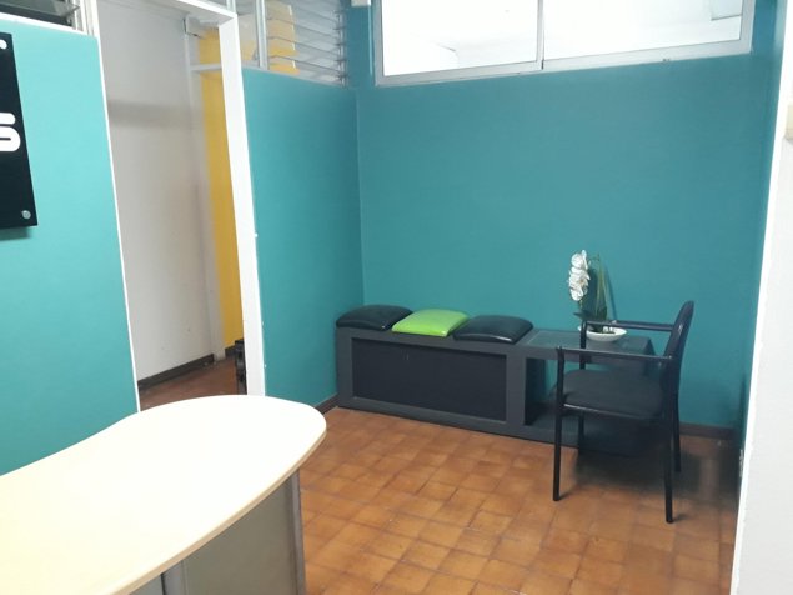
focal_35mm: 27
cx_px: 396
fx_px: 618
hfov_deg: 65.3
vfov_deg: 51.3
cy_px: 298
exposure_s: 1/17
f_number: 1.9
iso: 400
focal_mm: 3.6
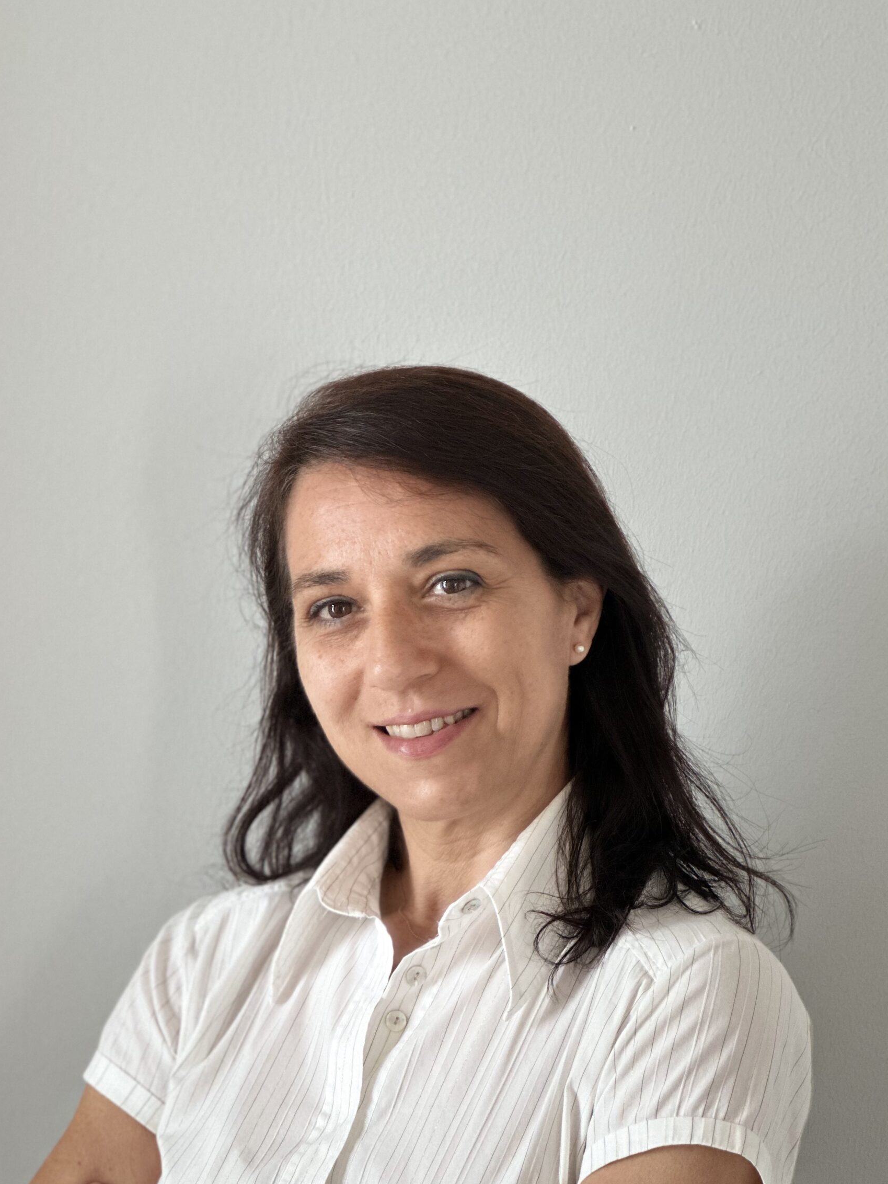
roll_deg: -0.7
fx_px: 2976
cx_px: 399
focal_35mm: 87
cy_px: 658
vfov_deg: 22.5
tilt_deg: -3.7
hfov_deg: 17.0
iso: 250
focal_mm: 9
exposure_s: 1/118
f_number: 2.8
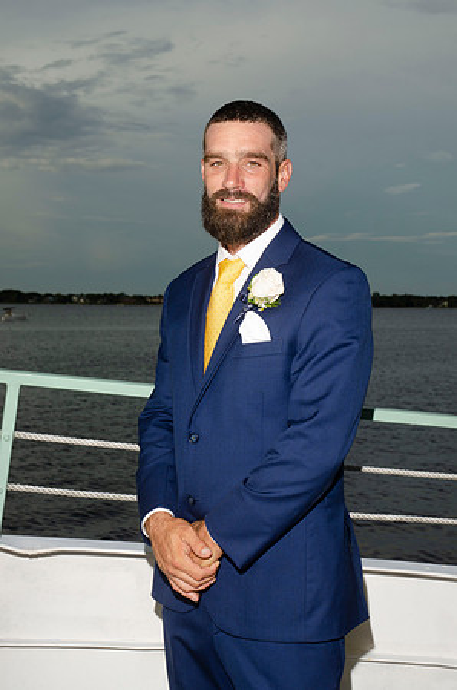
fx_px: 1090
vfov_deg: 35.1
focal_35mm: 57
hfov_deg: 23.7
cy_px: 345
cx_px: 228
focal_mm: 38
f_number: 8
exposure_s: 1/250
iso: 100
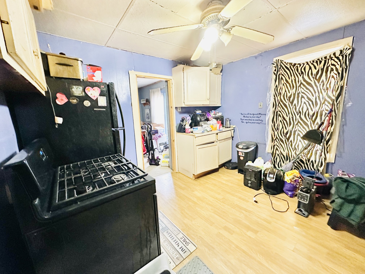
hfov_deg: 102.1
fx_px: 148
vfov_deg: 85.7
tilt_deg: -9.7
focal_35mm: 14
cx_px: 182
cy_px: 137
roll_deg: +3.0
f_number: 2.2
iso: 640
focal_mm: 2.22
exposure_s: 1/60
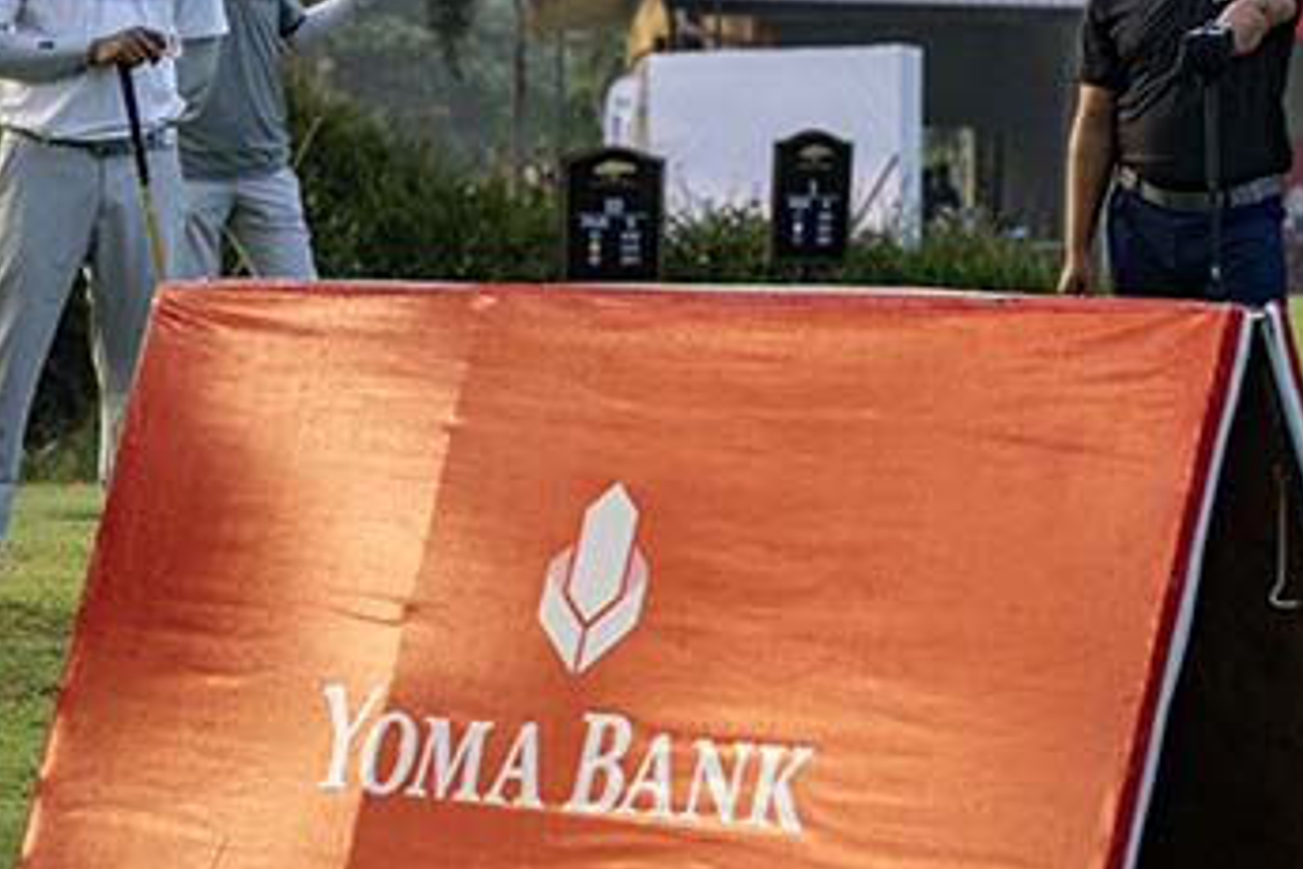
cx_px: 1628
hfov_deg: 8.2
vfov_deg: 5.5
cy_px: 117
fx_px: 8976
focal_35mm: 248
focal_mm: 89
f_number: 5.6
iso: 1800
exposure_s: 1/1600
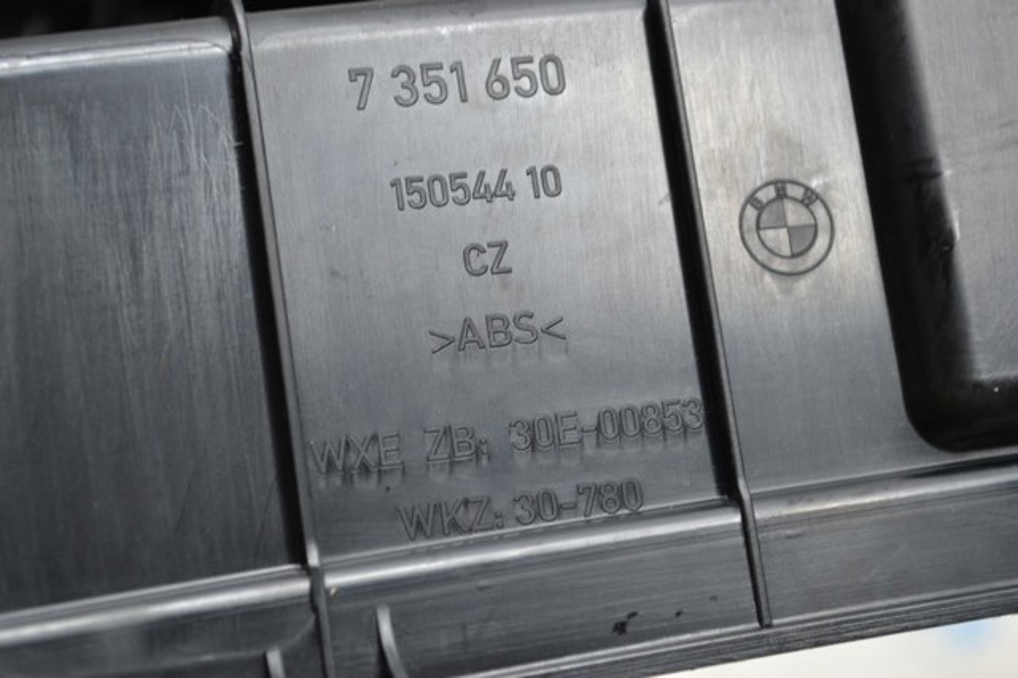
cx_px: 509
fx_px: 2332
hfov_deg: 24.6
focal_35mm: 82
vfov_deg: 16.5
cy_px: 339
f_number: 5.6
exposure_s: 1/60
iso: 1000
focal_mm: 55
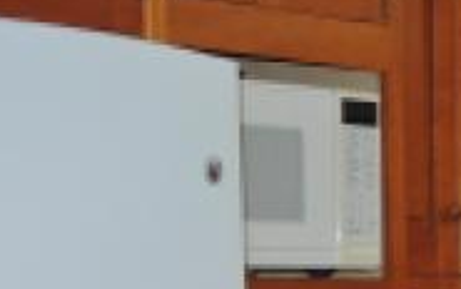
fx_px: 2062
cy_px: 462
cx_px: 1256
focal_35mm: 164
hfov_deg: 10.3
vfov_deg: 7.8
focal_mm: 6
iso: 125
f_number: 2
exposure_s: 1/40
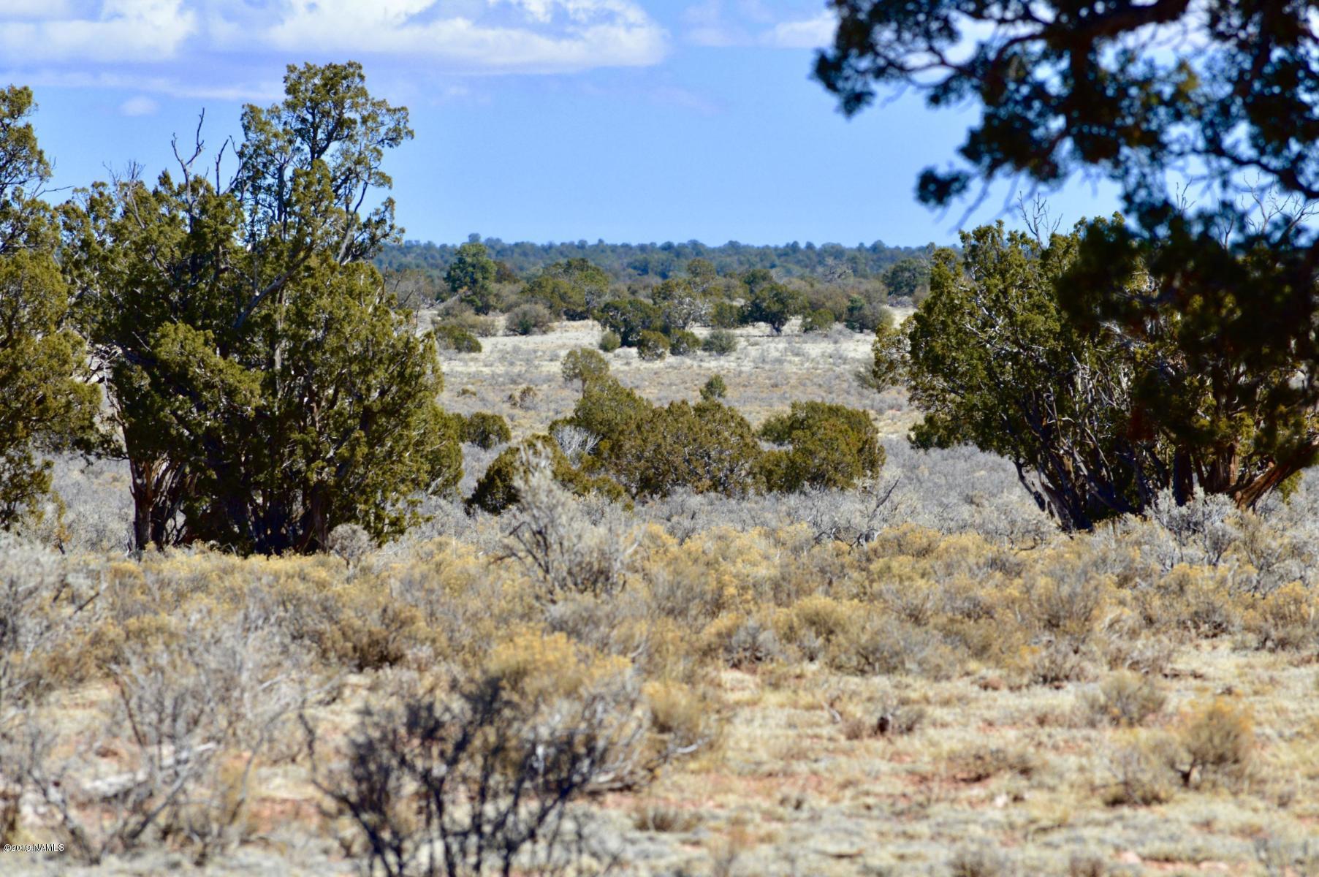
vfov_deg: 4.6
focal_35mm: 300
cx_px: 660
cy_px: 438
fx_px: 10981
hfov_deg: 6.9
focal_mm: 200
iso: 400
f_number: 11
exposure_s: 1/400
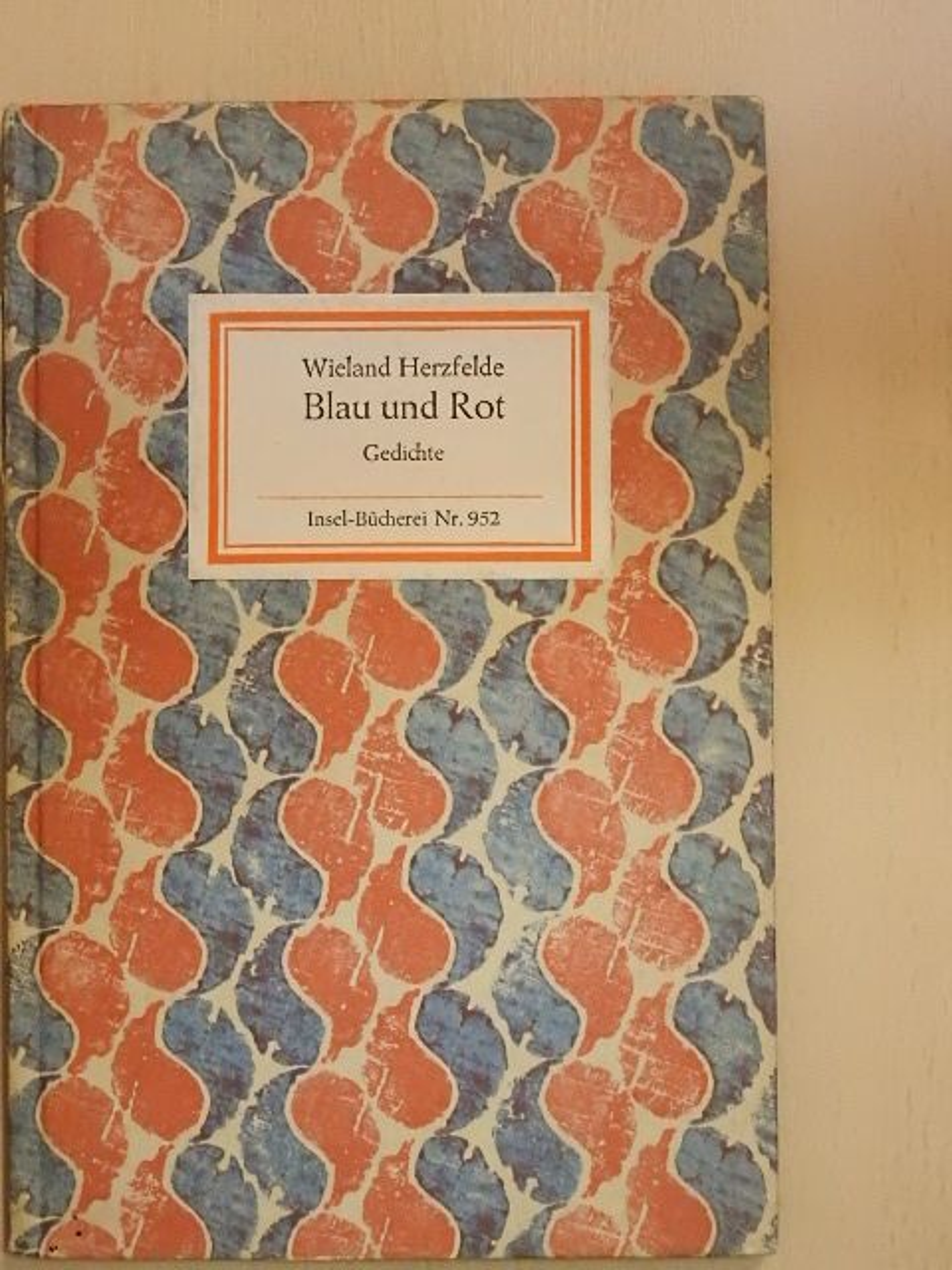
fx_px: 3117
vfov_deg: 23.0
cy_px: 635
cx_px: 476
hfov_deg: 17.4
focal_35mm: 85
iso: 1600
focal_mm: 15.2
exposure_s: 1/60
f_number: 4.5
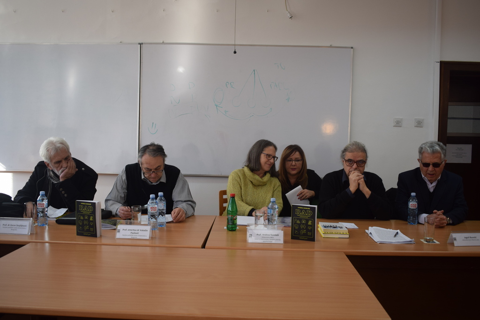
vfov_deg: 38.4
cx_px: 240
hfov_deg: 55.1
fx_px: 460
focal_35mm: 34
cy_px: 160
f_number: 4.5
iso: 400
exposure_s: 1/80
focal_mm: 23
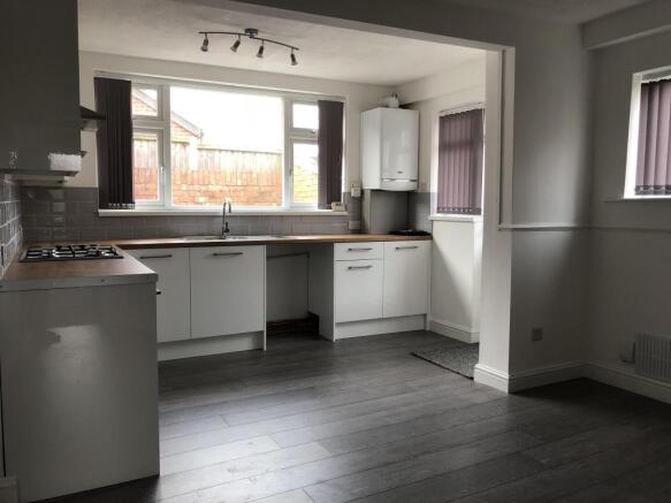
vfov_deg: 48.2
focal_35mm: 29
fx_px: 562
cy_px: 252
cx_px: 336
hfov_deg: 61.7
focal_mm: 3.99
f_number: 1.8
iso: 32
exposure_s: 1/33
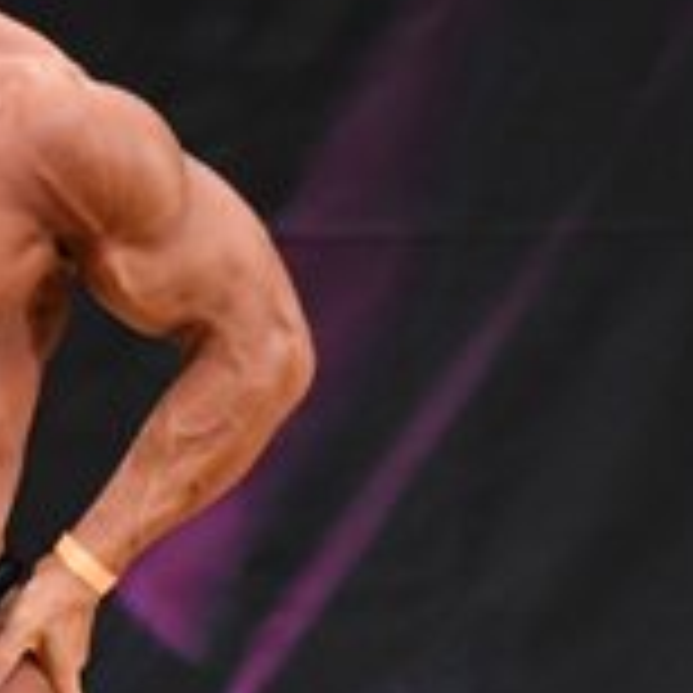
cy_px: 657
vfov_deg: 1.4
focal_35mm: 1216
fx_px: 27542
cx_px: -164
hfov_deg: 1.4
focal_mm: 190
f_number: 5.6
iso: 3200
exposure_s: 1/400
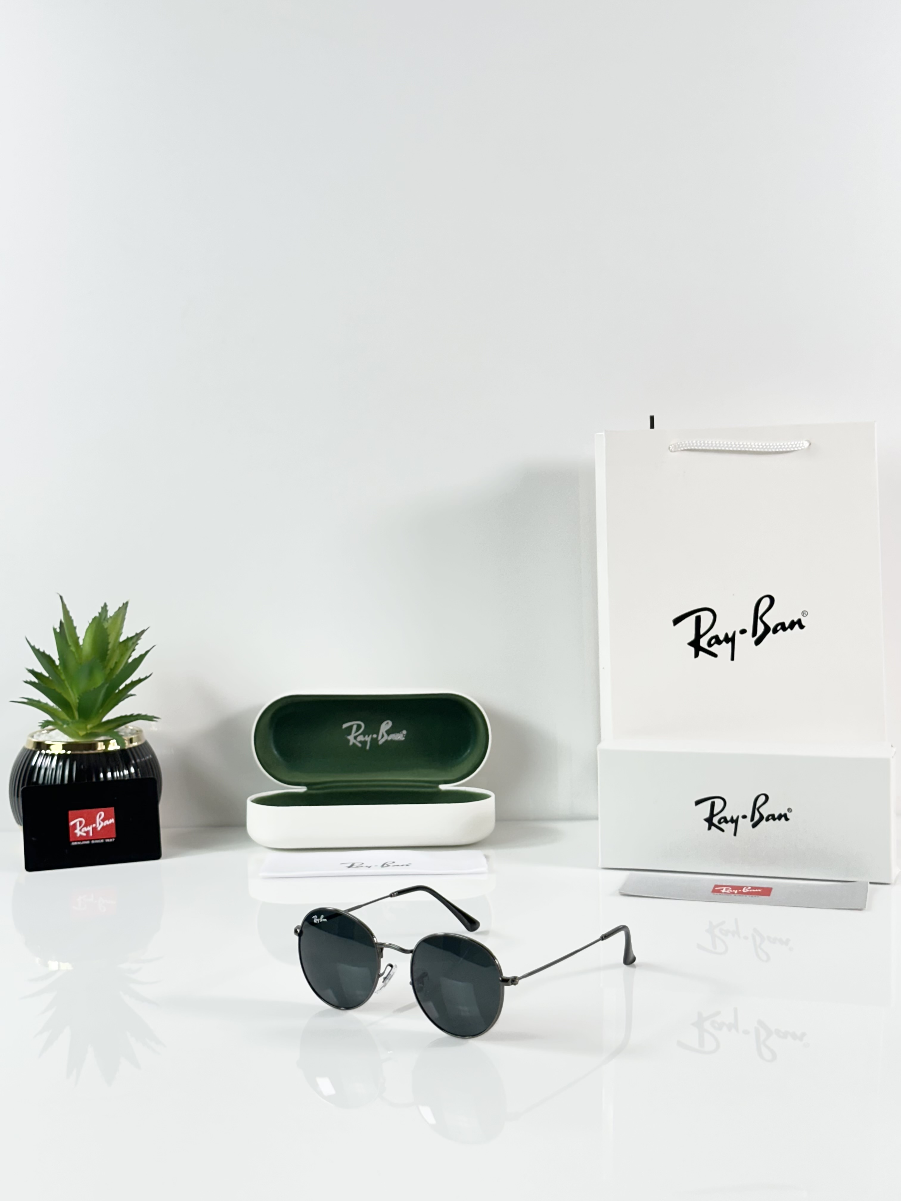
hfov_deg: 30.3
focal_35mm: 48
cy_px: 600
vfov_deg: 39.7
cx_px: 450
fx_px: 1666
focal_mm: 6.86
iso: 80
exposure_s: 1/100
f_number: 1.78
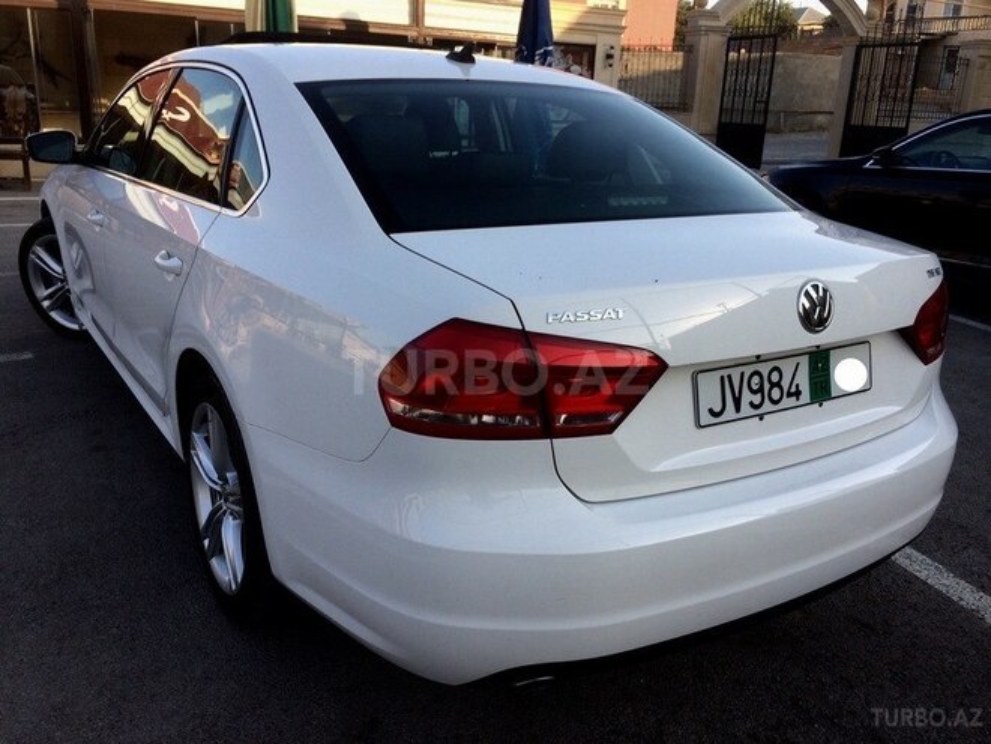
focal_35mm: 29
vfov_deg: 48.2
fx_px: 830
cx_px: 496
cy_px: 372
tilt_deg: -17.5
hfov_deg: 61.7
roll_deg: -2.7
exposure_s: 1/641
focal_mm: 4.15
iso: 32
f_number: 2.2
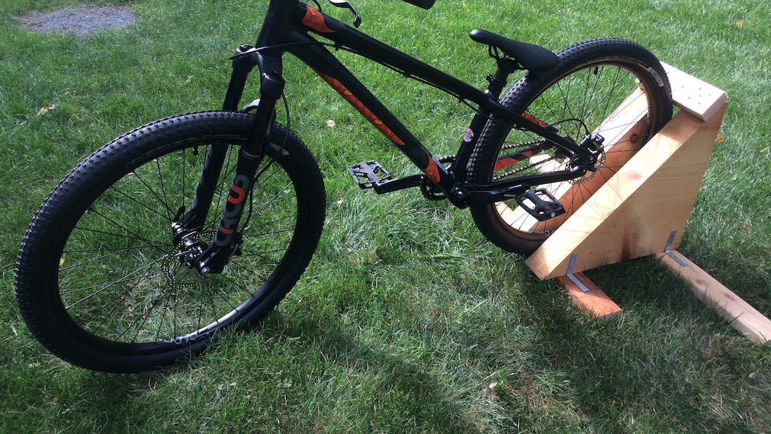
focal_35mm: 32
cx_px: 388
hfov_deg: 61.0
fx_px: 654
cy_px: 157
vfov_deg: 36.4
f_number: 2.2
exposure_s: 1/120
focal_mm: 4.15
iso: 50
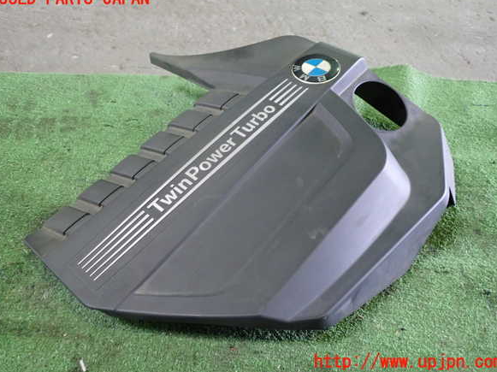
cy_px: 180
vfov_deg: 45.4
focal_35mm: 31
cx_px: 251
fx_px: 445
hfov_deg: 58.4
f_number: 2.3
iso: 640
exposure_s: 1/30
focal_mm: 5.4
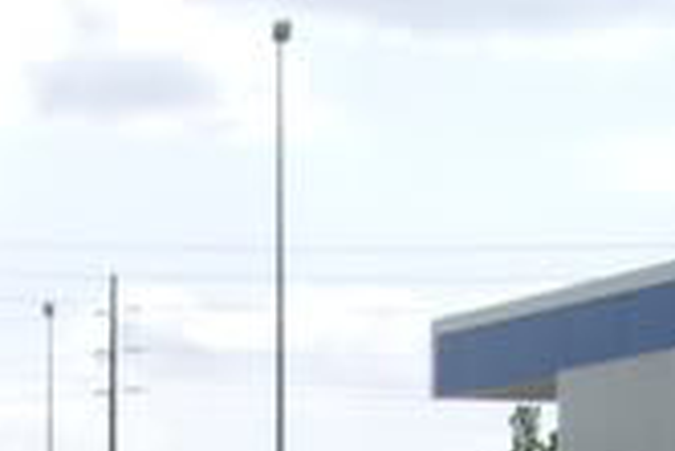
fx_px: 3847
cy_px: 1117
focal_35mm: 205
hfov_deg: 9.6
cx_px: -468
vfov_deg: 6.4
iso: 50
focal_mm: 6.8
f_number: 4.6
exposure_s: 1/640
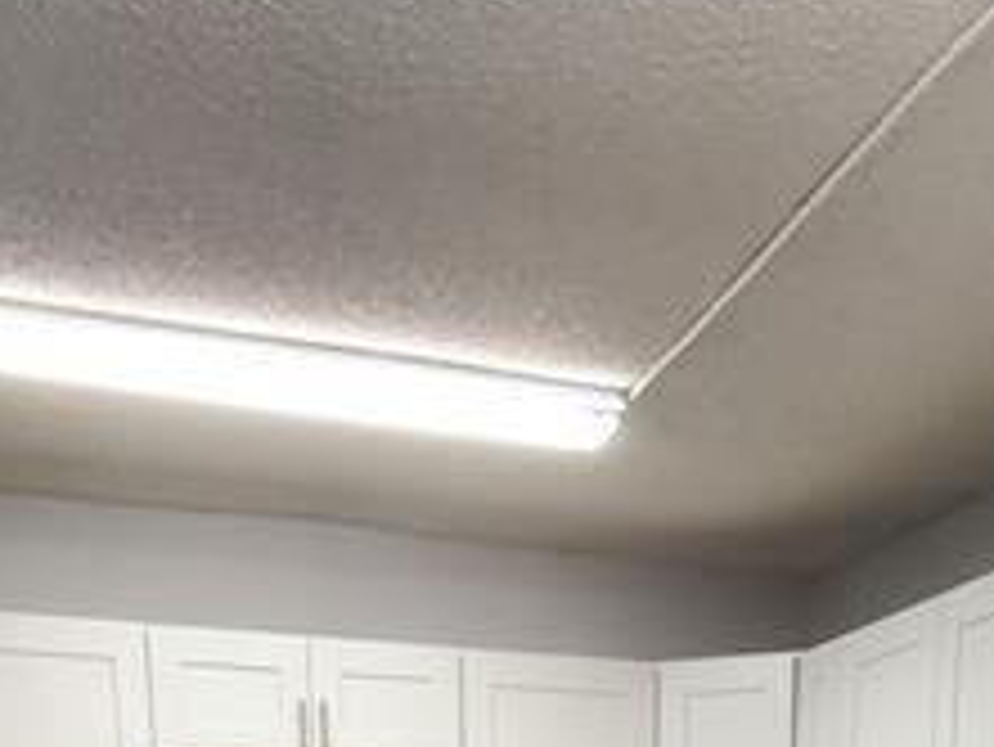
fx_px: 1350
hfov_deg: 40.1
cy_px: 1287
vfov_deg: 21.8
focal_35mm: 47
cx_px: 630
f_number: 2.2
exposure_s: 1/59
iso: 250
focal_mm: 1.8
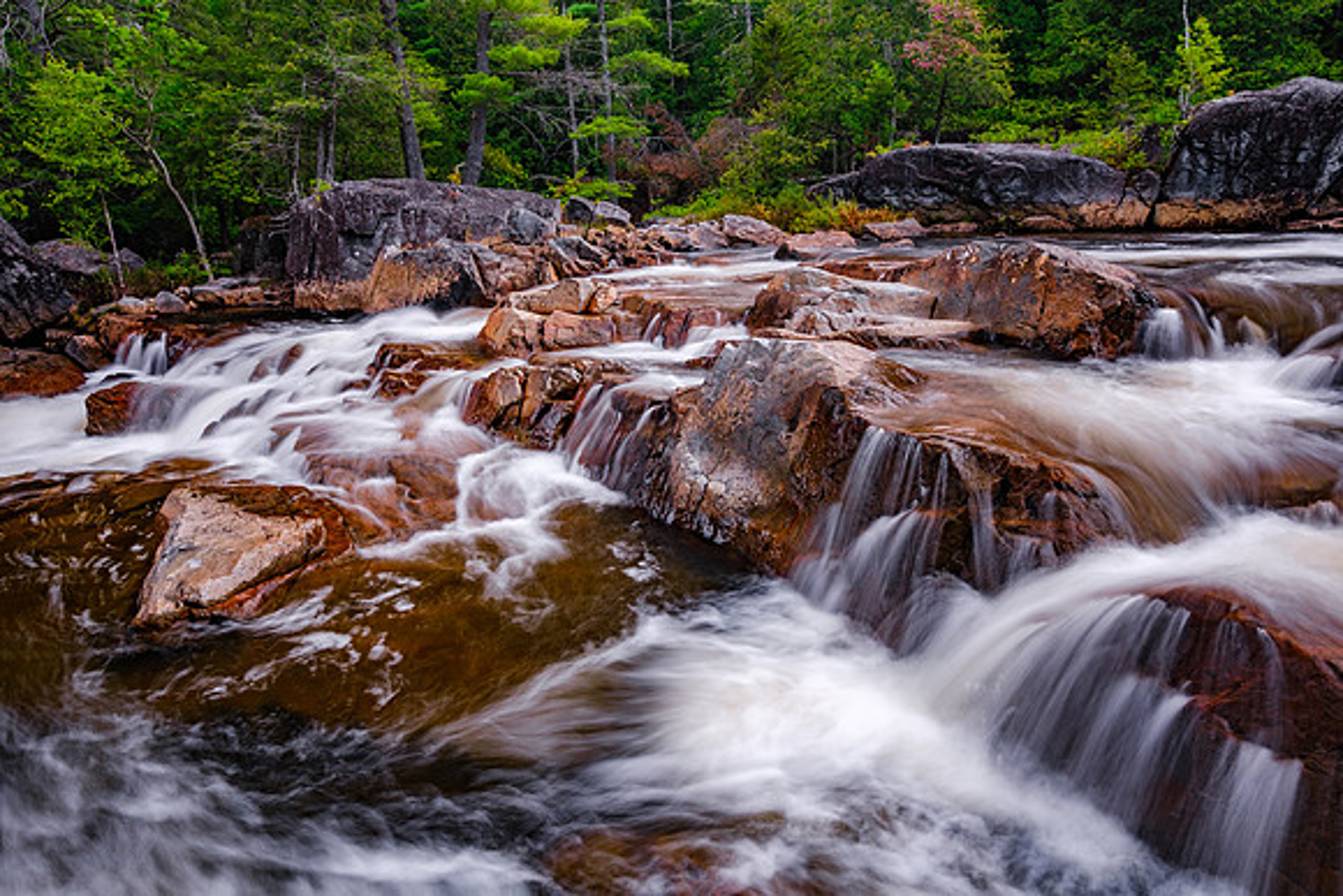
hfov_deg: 74.8
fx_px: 877
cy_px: 438
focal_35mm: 24
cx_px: 656
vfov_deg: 54.1
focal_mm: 15.1
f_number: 8
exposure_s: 1/1.11
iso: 160
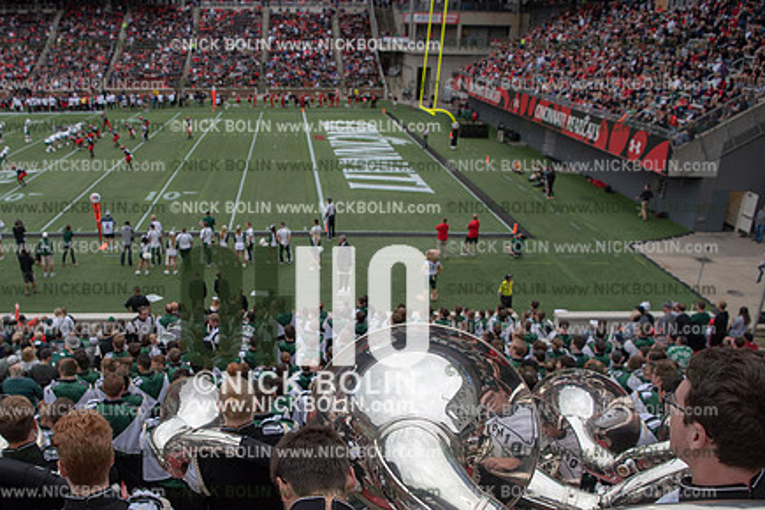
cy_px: 330
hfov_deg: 58.2
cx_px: 304
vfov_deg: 40.7
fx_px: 680
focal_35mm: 32
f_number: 3.5
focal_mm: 24
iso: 250
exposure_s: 1/1000
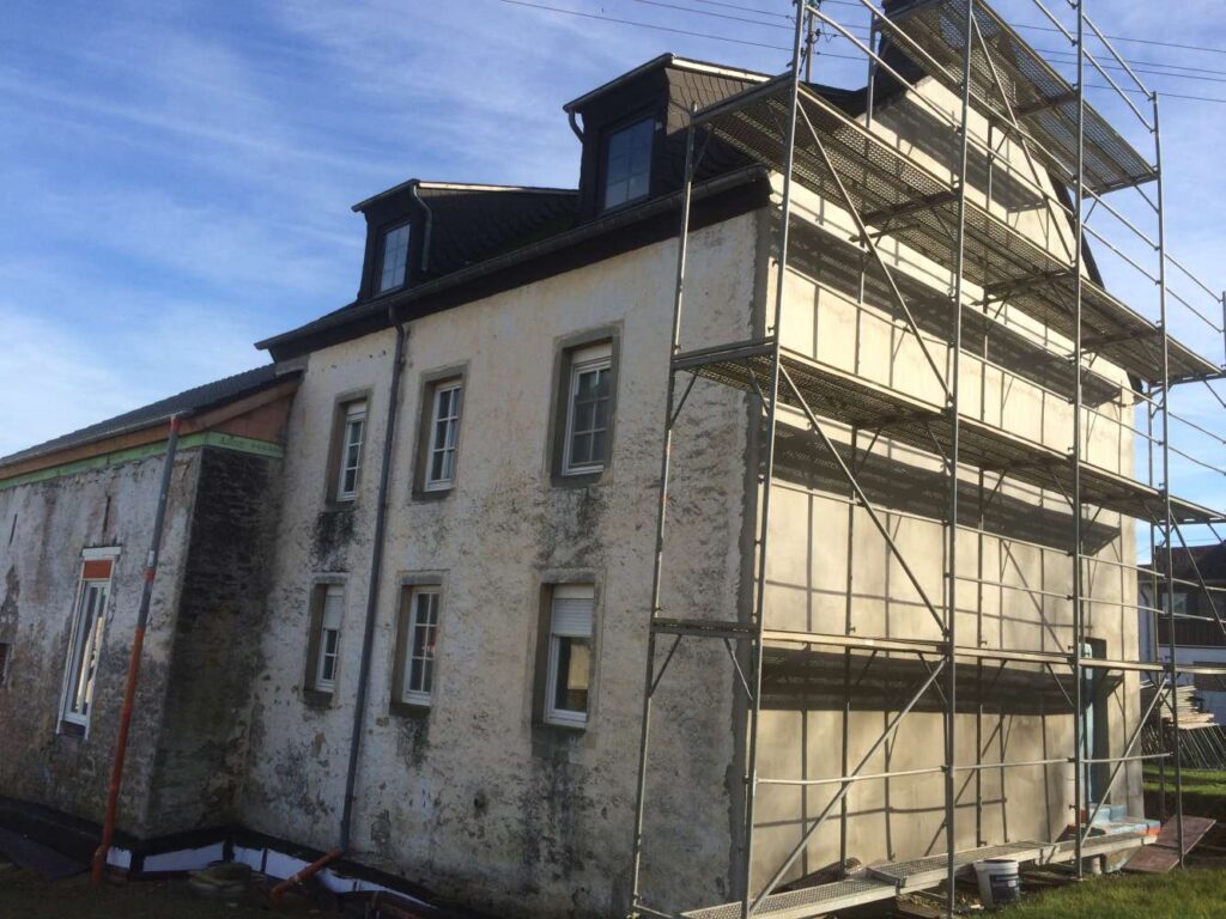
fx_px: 1063
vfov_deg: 46.8
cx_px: 613
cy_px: 460
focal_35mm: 30
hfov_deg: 60.0
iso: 40
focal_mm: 4.12
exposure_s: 1/1414
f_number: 2.2
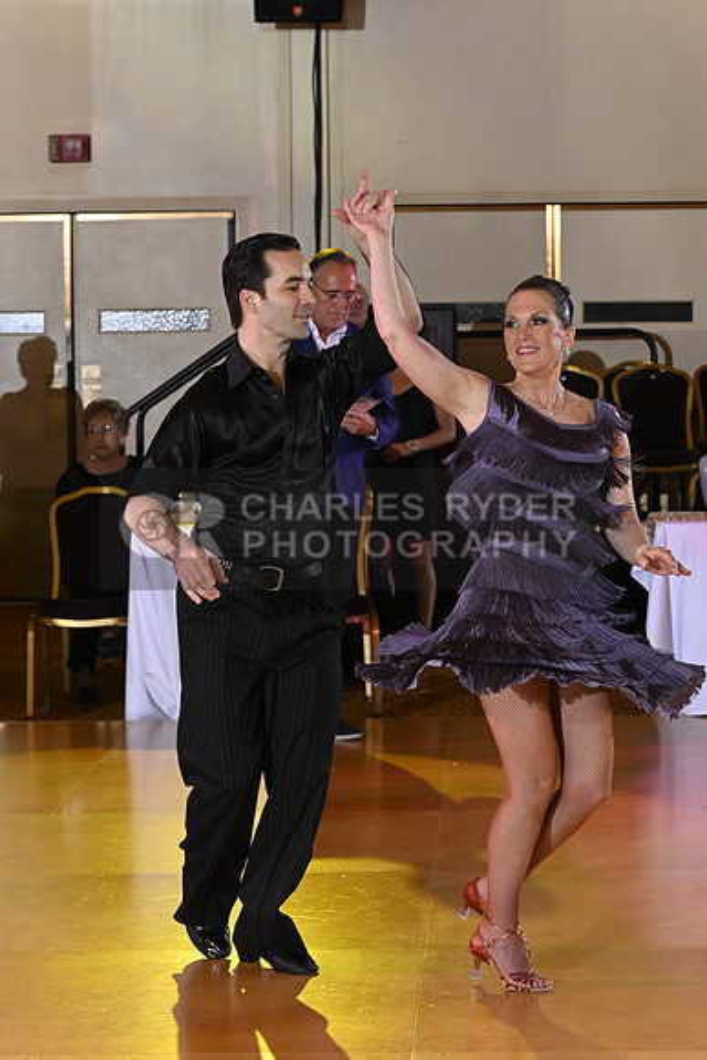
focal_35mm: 120
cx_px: 354
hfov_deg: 11.4
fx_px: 3533
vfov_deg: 17.1
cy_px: 530
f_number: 3.5
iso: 5000
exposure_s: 1/200
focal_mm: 120
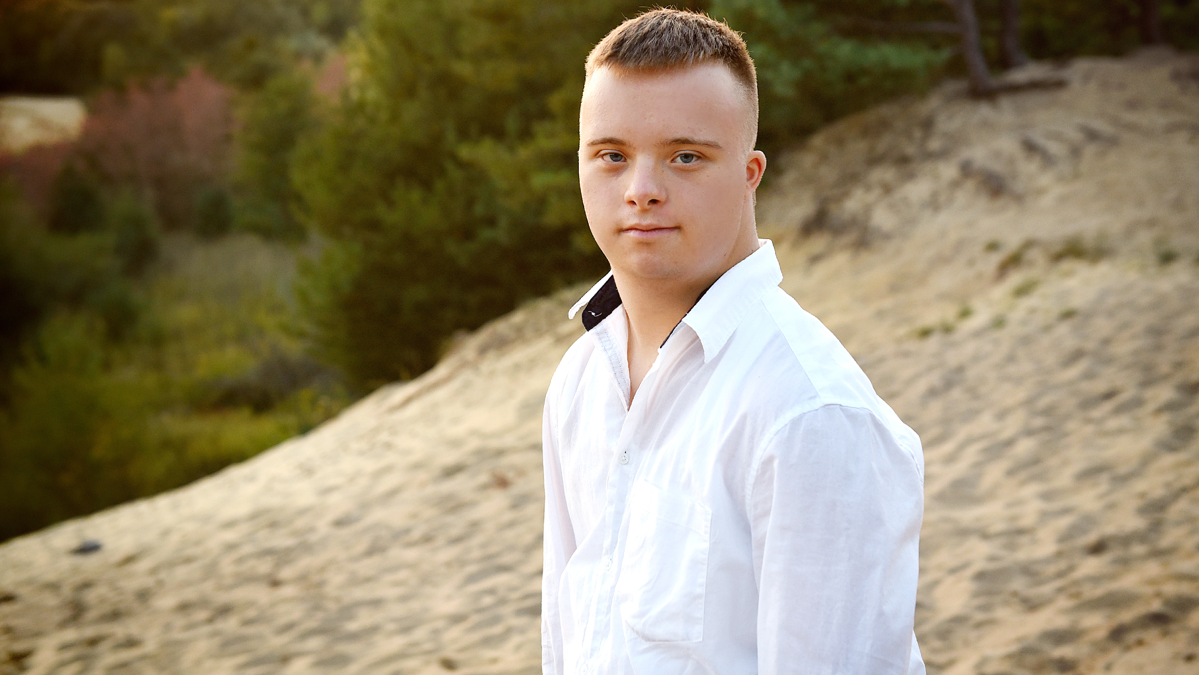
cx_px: 632
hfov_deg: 37.2
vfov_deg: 21.4
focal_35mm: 56
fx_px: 1781
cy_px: 286
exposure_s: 1/160
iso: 1000
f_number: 4
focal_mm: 50
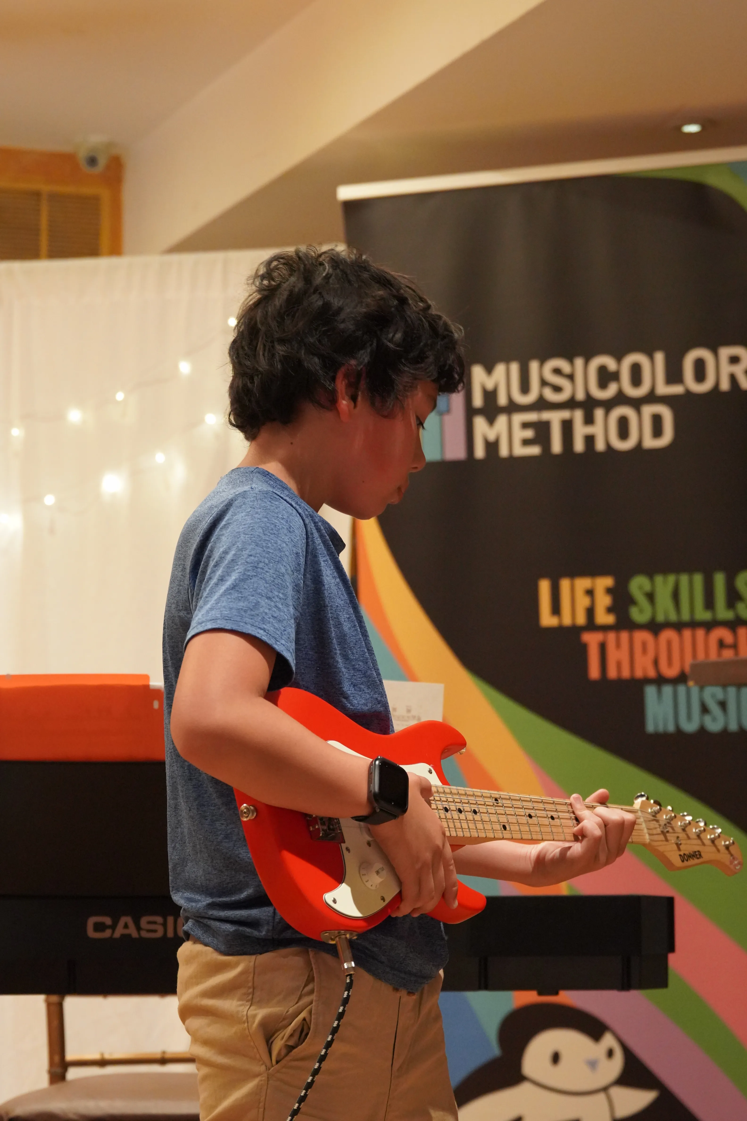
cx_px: 374
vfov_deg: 25.1
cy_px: 560
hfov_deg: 16.9
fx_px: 2521
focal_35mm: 81
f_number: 4
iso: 3200
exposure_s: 1/60
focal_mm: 54
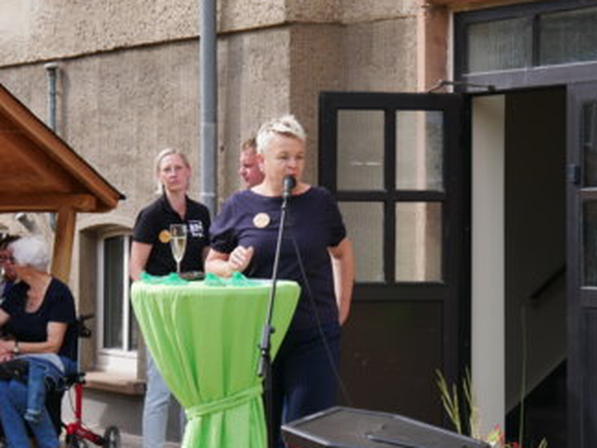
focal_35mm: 104
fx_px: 1793
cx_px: 266
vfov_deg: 14.2
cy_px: 209
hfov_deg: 18.9
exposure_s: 1/250
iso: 200
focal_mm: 42
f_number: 6.3
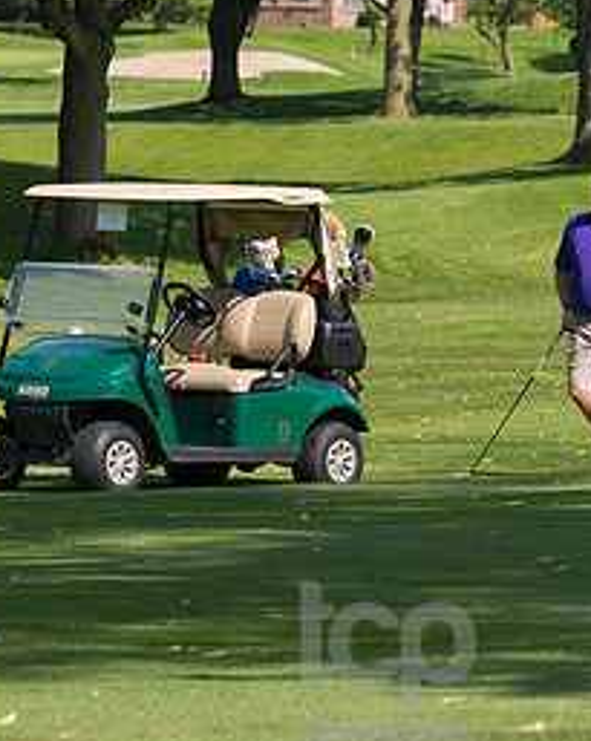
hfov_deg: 3.6
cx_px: 796
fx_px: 9375
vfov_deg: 4.5
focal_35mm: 428
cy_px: 280
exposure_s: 1/1600
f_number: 5.6
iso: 320
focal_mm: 135
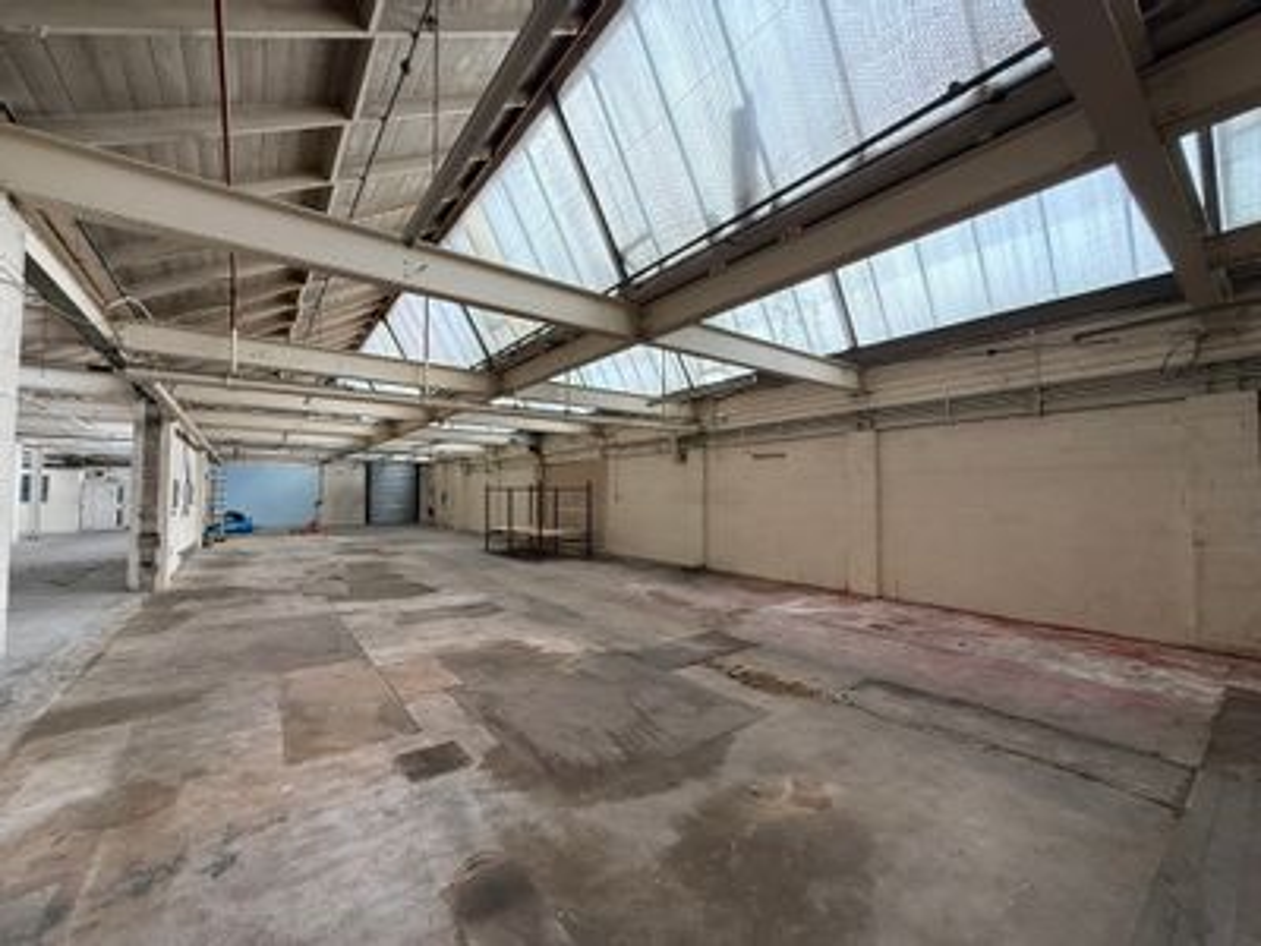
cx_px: 630
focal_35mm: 14
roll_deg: +0.4
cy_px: 473
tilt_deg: +1.3
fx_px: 510
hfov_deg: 102.1
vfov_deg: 85.7
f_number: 2.2
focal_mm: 2.22
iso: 125
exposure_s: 1/99
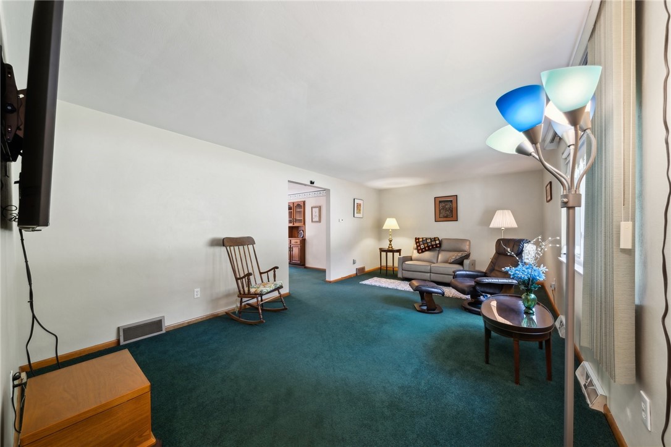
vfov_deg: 89.9
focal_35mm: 12
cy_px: 224
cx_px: 336
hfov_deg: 112.6
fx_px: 224
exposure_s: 1.6
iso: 50
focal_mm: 12
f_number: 11
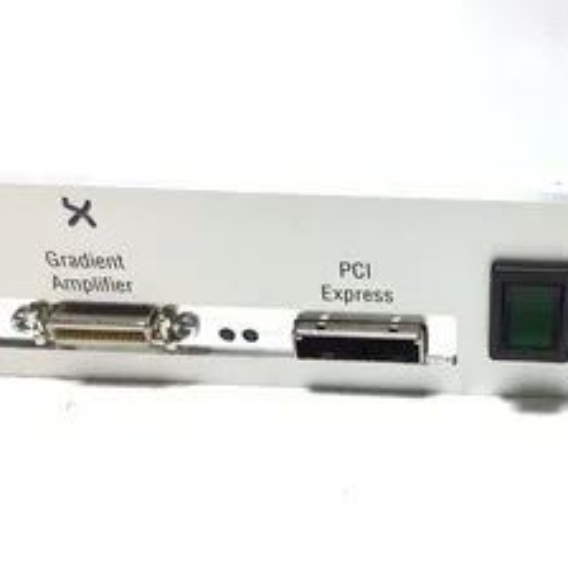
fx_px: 910
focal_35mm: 49
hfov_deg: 33.6
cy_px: 337
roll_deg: +0.6
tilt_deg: -39.3
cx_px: 462
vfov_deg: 34.6
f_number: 2.4
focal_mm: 3.3
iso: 32
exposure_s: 1/120
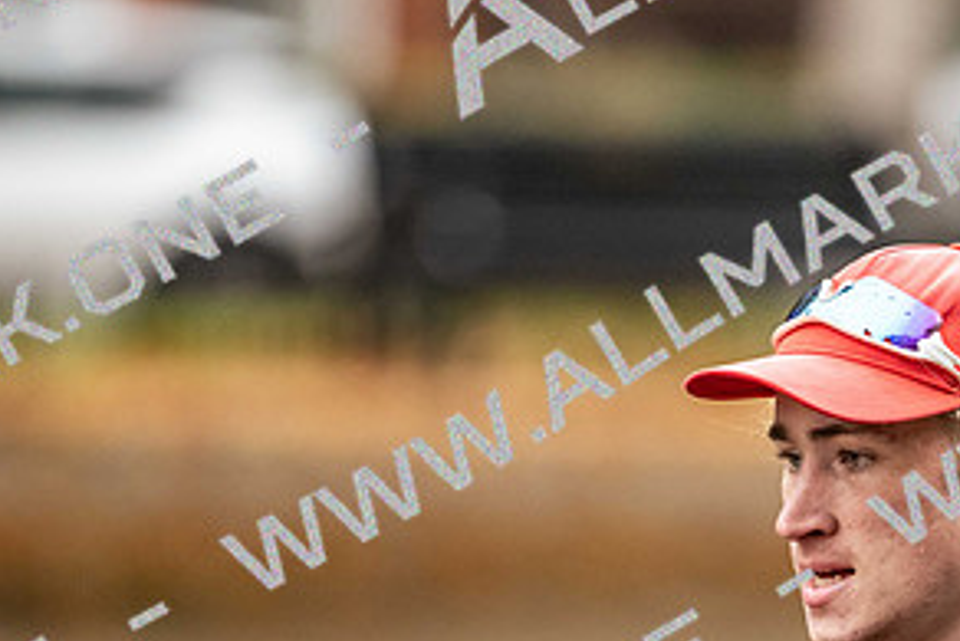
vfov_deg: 1.7
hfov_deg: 2.6
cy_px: 600
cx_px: 628
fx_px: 21210
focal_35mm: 795
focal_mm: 400
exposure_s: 1/2500
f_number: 4.5
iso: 5000
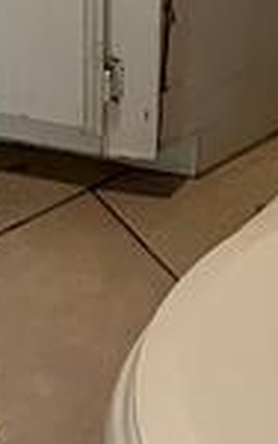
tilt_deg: -20.4
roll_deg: +2.4
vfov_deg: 13.2
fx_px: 1573
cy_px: -527
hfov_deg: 9.7
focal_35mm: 130
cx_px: -183
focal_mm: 6.86
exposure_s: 1/60
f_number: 1.78
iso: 500
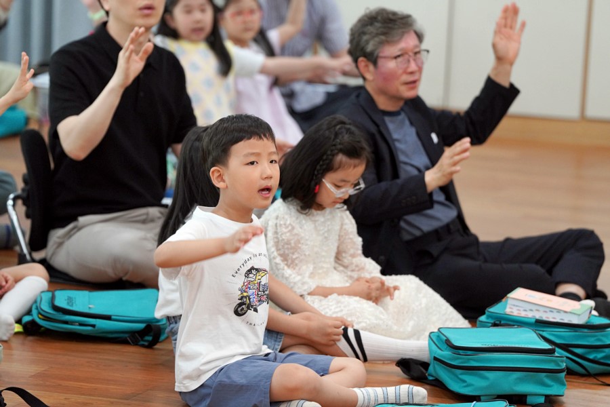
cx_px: 305
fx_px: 3389
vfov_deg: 6.9
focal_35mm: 200
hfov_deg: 10.3
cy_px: 204
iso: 2500
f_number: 4
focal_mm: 200
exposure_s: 1/250
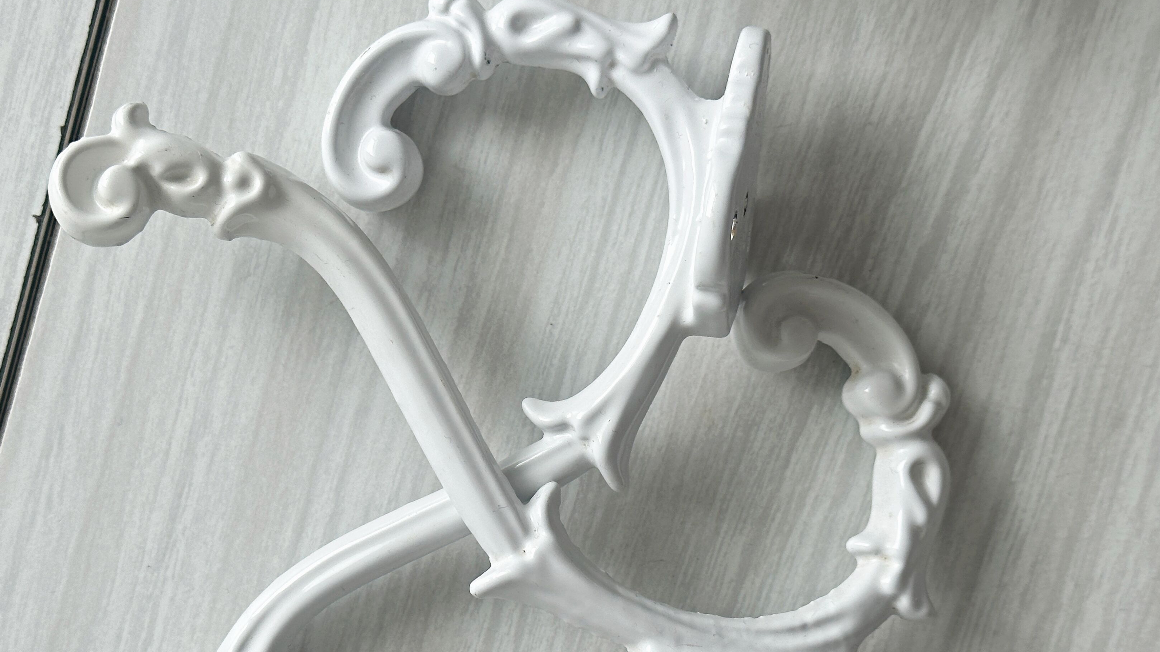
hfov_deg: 32.3
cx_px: 549
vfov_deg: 18.5
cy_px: 439
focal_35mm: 65
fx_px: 1999
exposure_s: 1/1041
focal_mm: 6.86
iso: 64
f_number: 1.78
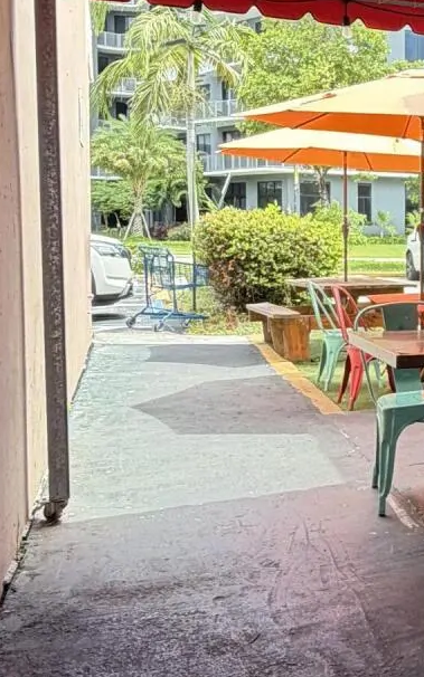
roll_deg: -1.1
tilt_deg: -4.1
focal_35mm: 49
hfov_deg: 22.6
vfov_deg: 41.0
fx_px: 906
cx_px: 595
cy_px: 299
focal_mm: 2.22
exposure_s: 1/121
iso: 100
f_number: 2.2
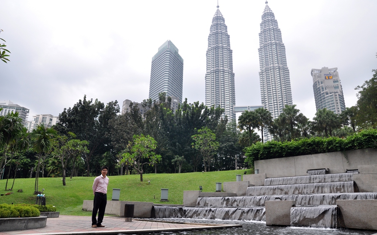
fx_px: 503
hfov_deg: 41.1
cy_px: 117
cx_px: 188
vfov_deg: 26.3
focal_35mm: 49
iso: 400
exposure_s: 1/200
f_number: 8
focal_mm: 32
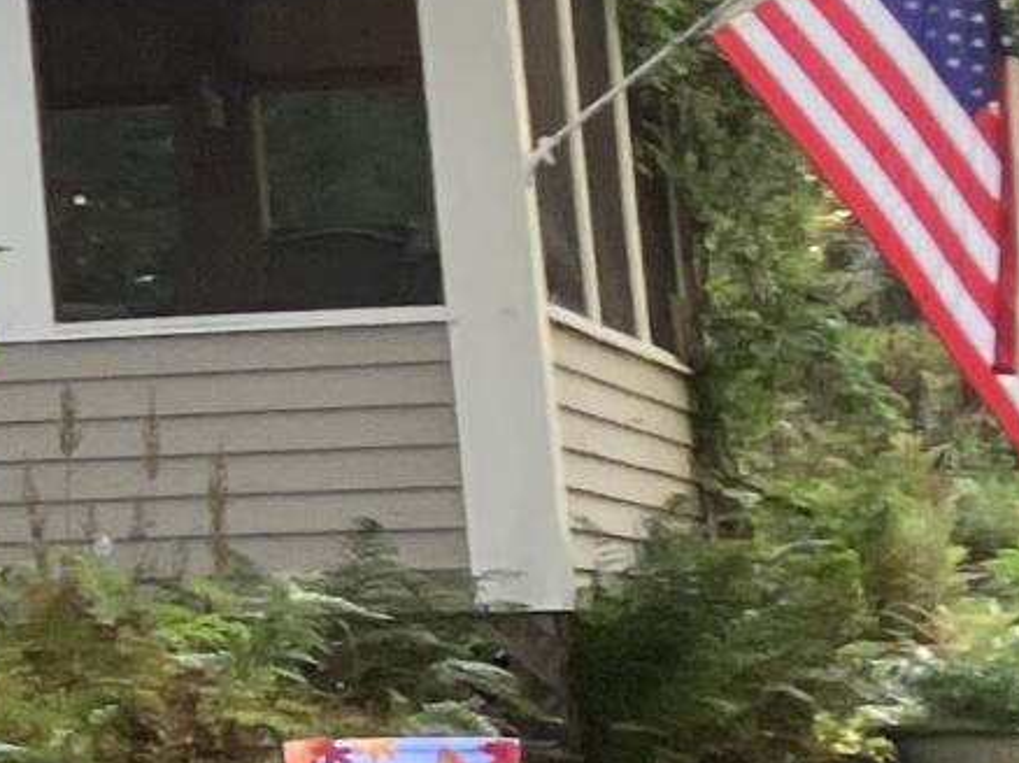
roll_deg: +0.2
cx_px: -1752
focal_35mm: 192
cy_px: -316
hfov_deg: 8.9
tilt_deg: +13.2
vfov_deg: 7.6
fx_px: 5649
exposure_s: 1/121
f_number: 1.8
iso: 80
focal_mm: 3.99
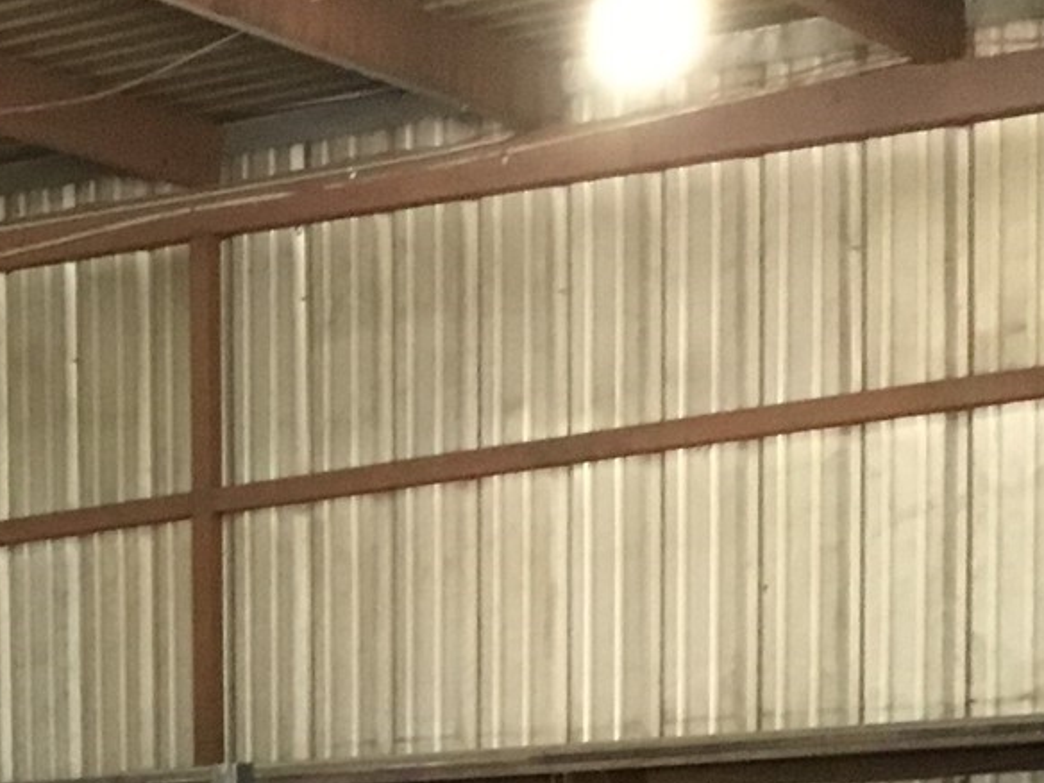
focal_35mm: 102
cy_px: 1251
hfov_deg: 18.3
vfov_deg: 13.5
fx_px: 3076
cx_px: -198
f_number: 2.4
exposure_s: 1/20
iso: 200
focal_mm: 3.3
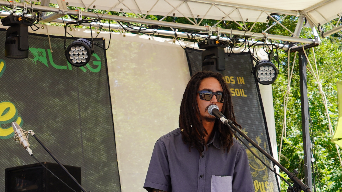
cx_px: 60
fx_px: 1079
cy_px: 124
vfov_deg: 10.2
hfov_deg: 17.8
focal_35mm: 119
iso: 100
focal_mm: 37
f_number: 7.1
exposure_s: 1/100
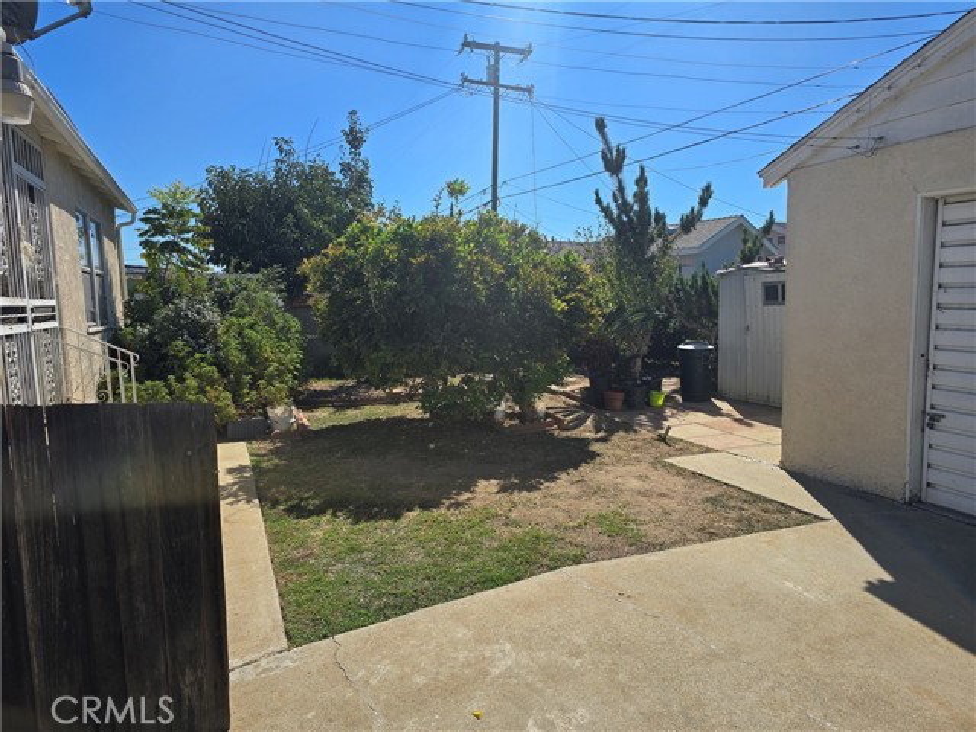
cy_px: 366
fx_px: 648
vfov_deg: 58.9
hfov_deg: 73.9
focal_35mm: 23
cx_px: 488
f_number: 1.7
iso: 12
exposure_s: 1/957
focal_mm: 6.3
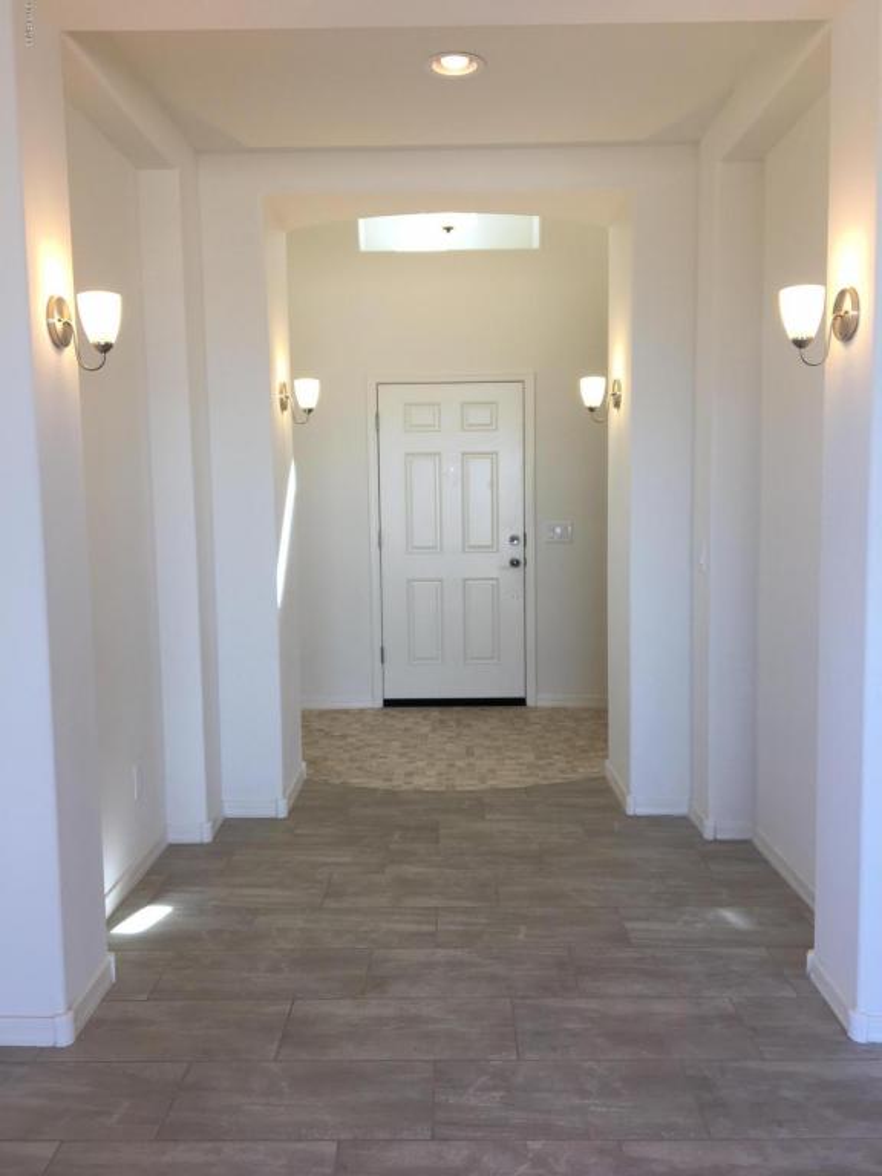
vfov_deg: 61.7
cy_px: 588
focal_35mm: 29
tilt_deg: -5.2
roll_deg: +1.5
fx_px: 985
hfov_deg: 48.2
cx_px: 441
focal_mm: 4.15
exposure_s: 1/60
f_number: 2.2
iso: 25
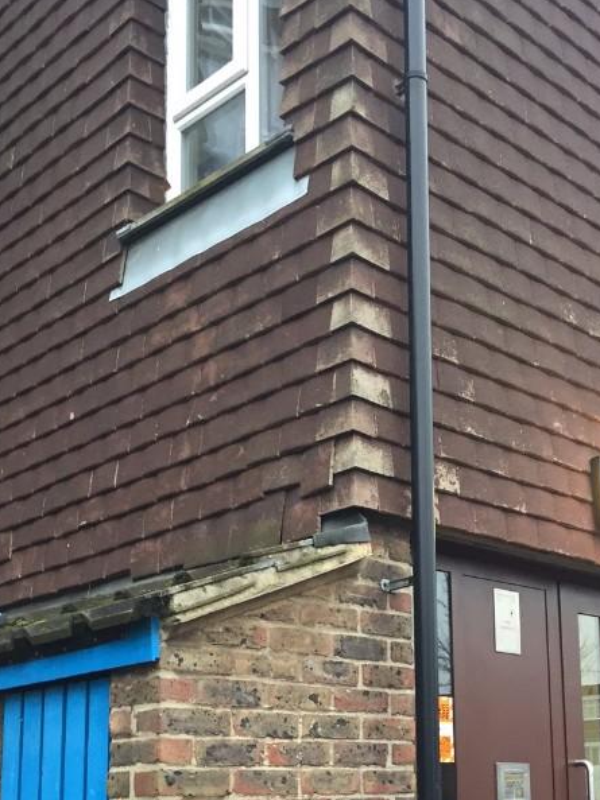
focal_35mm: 50
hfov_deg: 28.8
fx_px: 1156
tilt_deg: +11.4
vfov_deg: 37.3
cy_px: 595
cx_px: 422
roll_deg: +1.2
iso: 50
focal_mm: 4.15
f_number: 2.2
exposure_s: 1/33
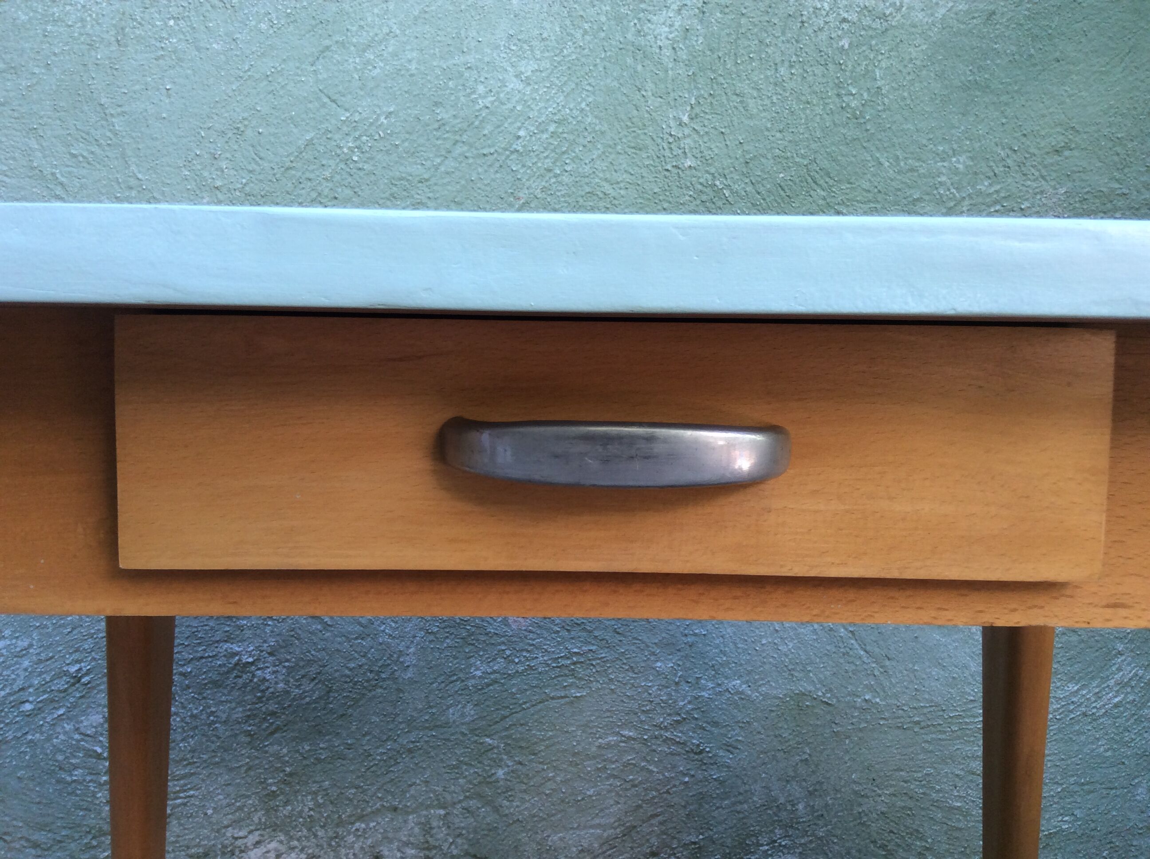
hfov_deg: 56.9
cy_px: 430
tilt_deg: -6.1
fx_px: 1062
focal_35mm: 32
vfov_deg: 44.1
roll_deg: +0.5
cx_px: 575
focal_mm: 3.3
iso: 40
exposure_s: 1/33
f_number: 2.4
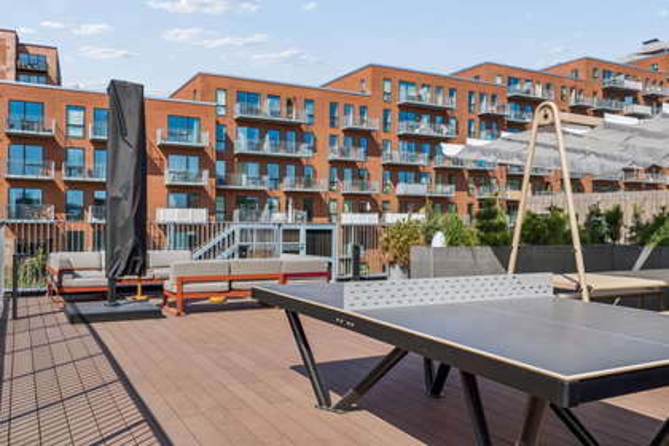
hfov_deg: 61.9
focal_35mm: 30
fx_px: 557
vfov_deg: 43.6
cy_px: 223
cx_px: 334
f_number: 8
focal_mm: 20
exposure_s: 1/800
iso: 200
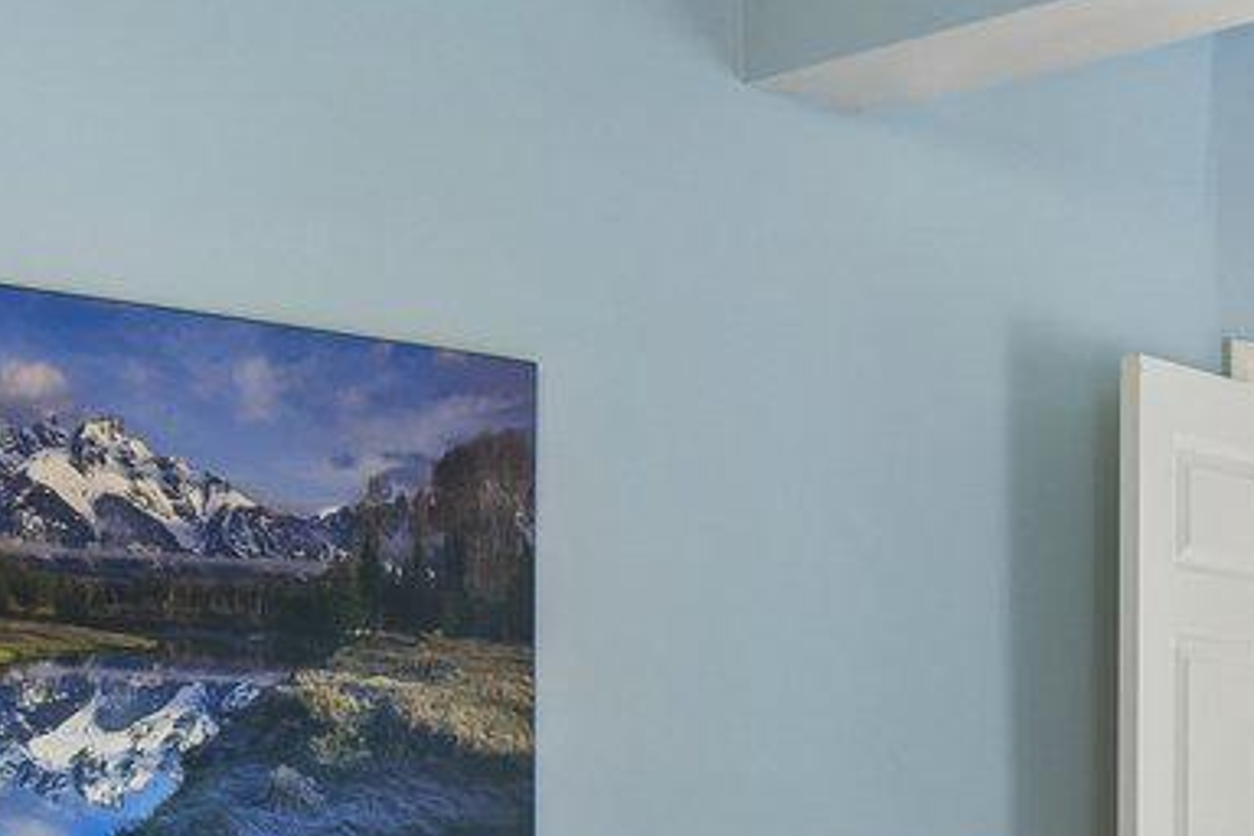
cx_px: 1430
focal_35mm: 80
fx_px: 2786
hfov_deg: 23.6
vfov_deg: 16.7
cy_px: 857
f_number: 8
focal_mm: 15
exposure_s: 1/4
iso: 400
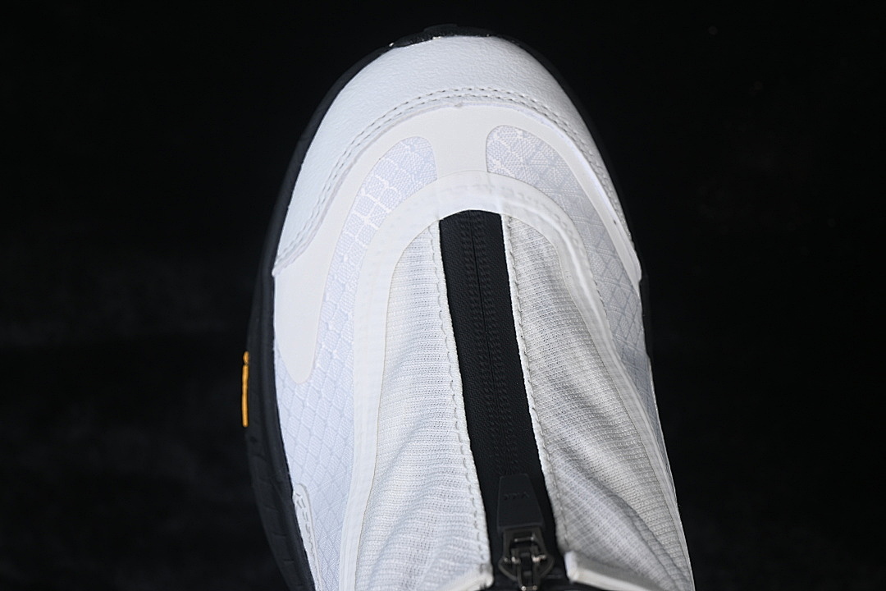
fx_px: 1772
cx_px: 443
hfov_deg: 28.1
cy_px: 296
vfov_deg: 18.9
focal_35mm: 72
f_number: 7.1
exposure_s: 1/80
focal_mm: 48
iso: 160
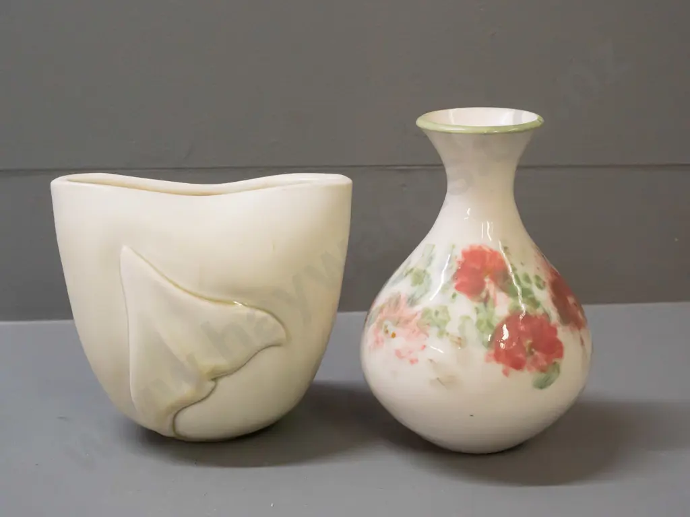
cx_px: 345
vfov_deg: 30.3
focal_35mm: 48
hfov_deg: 39.7
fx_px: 957
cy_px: 258
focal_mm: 24
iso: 3200
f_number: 5.6
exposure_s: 1/250
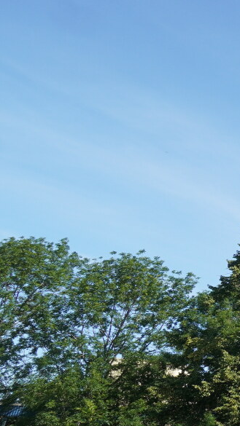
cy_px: 209
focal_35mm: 58
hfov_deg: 12.1
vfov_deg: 36.0
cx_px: 682
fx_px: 656
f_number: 8
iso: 100
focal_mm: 10
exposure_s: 1/160
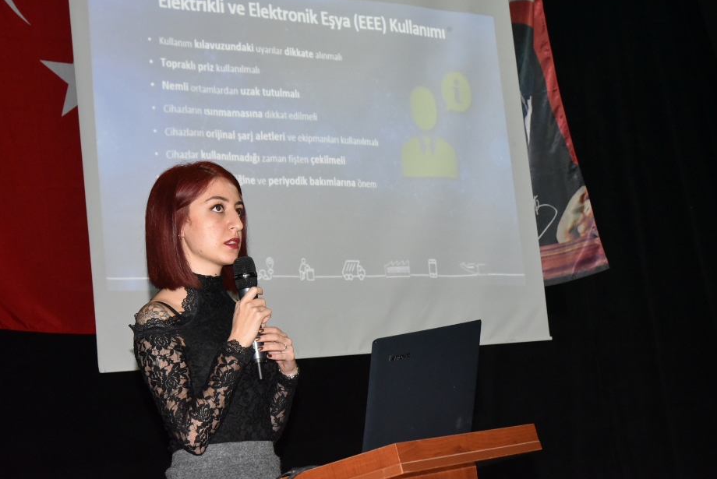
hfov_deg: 29.2
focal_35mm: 69
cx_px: 360
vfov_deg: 19.8
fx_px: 1375
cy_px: 222
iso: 8000
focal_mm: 62
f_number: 10
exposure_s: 1/200
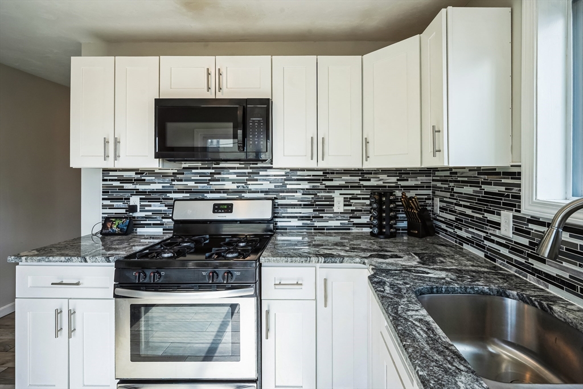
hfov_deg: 98.5
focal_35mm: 16
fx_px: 251
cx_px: 292
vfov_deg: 75.5
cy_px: 194
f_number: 8
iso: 250
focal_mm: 15.5
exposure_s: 1/40
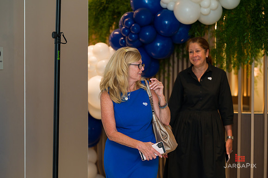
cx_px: 132
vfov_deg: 13.2
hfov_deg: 19.8
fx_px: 769
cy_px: 86
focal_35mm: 103
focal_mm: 98
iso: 400
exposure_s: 1/160
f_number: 3.2
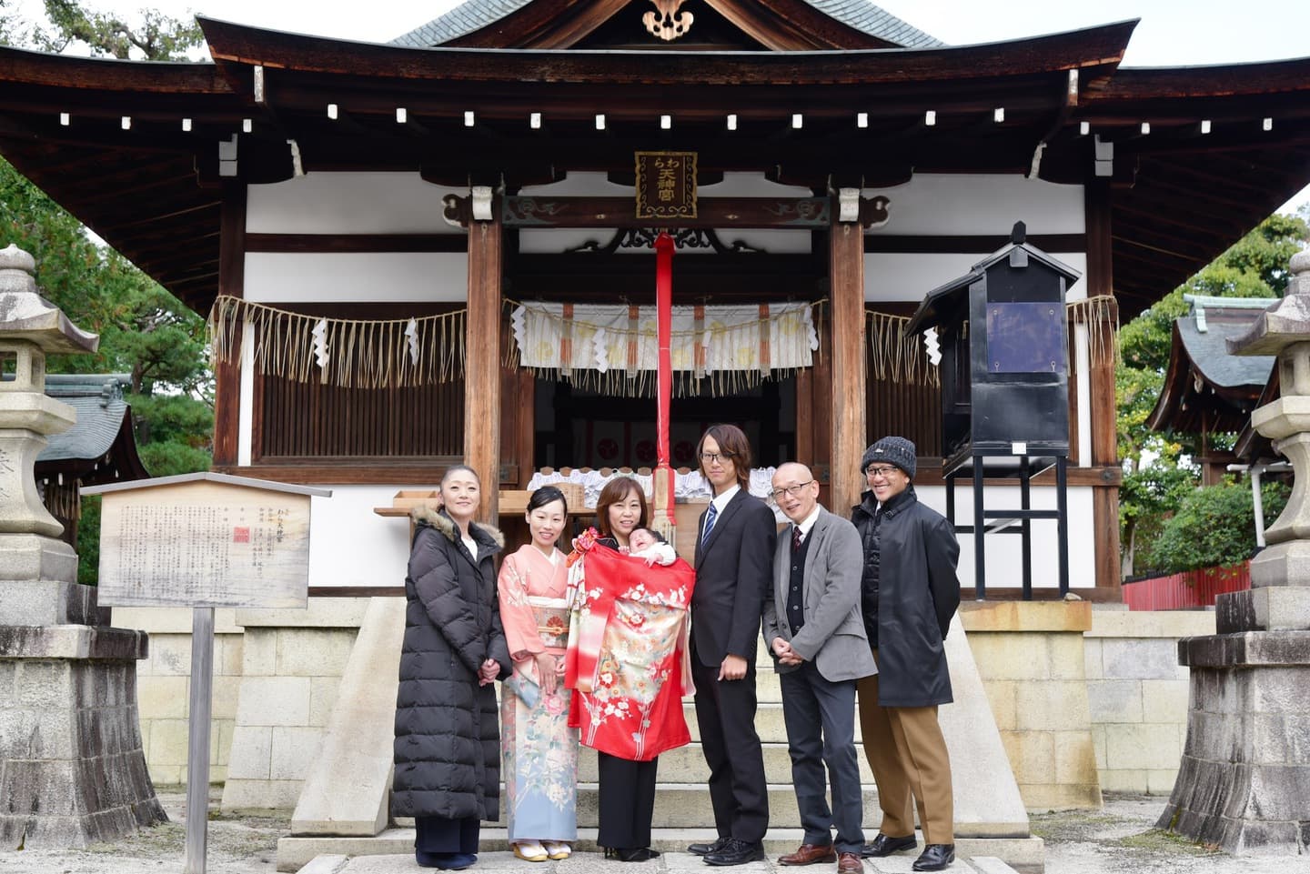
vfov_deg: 27.0
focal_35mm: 50
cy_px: 437
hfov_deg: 39.6
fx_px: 1820
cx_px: 655
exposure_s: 1/200
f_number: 8
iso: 400
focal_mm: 50
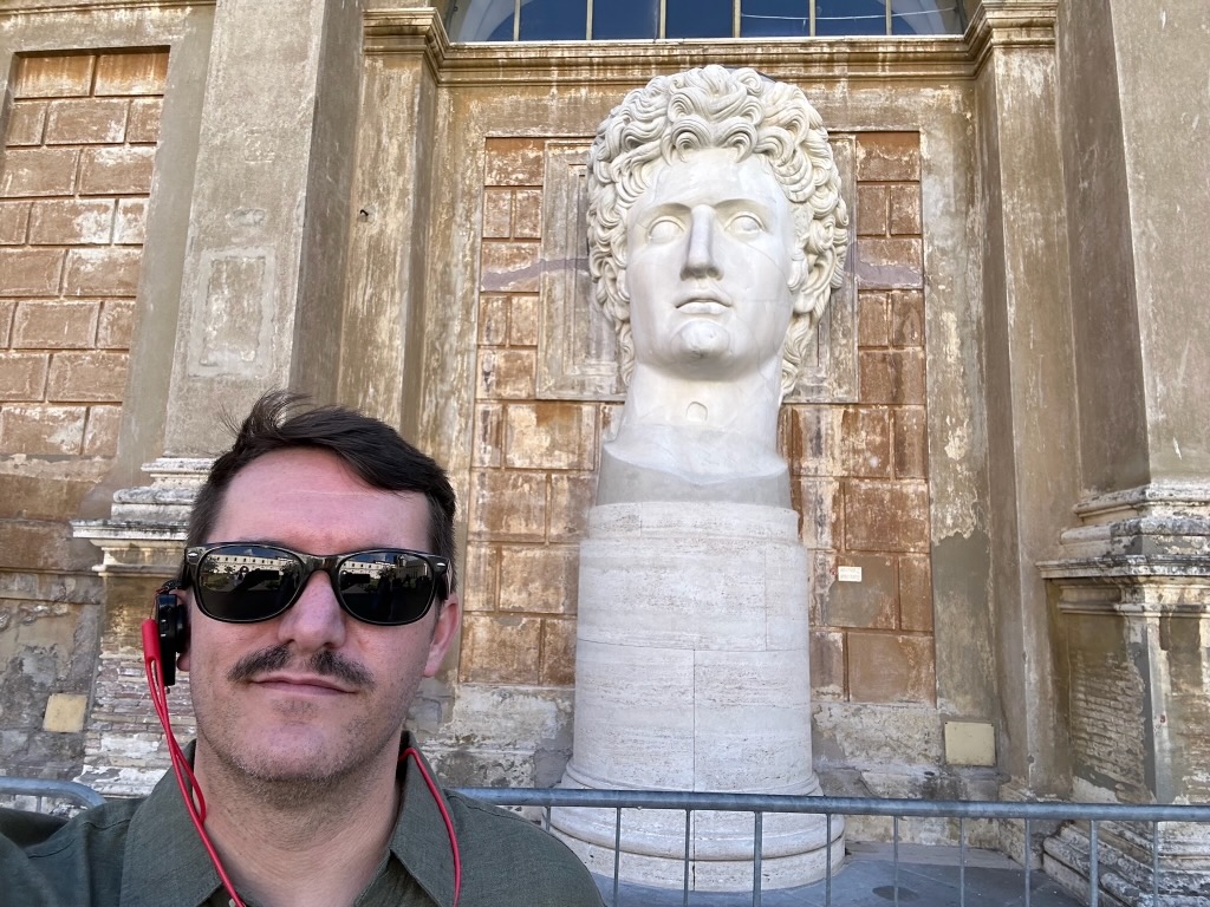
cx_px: 605
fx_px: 804
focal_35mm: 23
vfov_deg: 58.9
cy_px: 454
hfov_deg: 73.9
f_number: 1.9
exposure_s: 1/413
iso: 25
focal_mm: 2.69
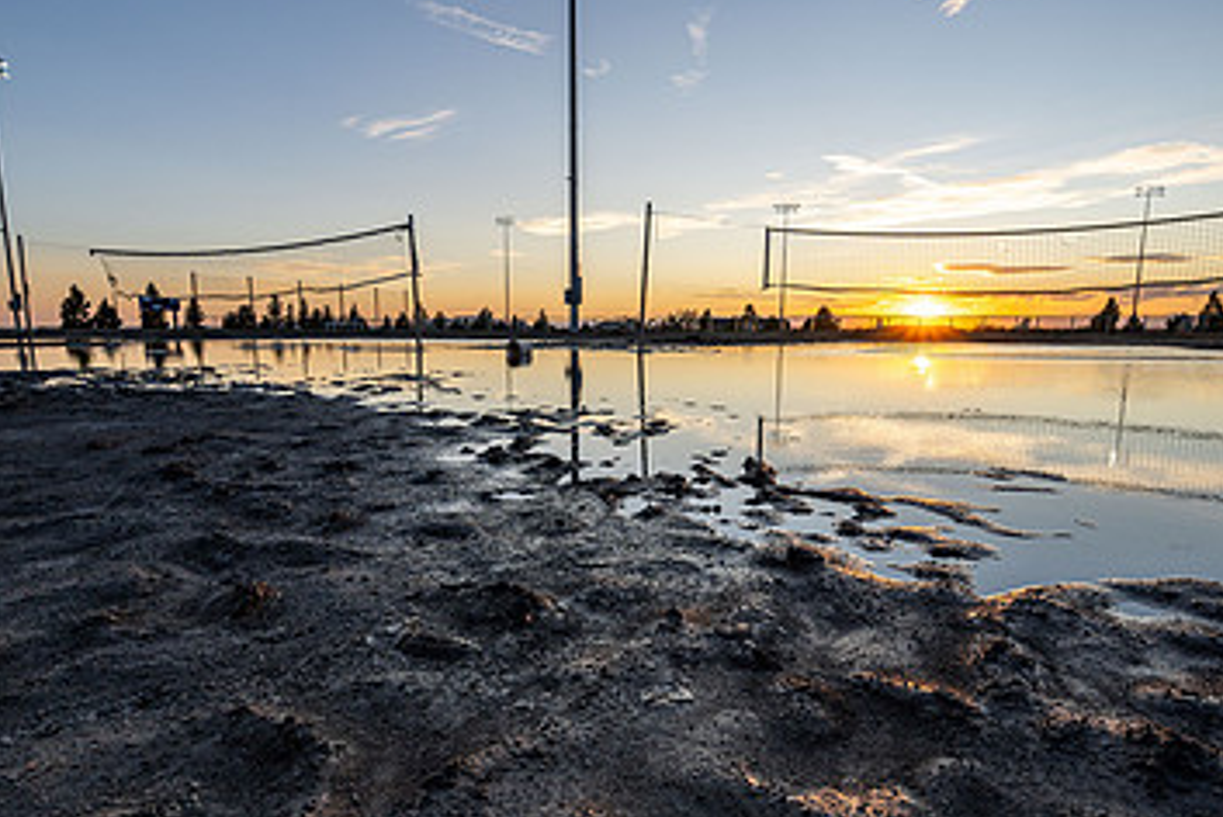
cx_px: 606
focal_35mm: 23
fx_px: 782
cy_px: 476
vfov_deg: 54.9
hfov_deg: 76.0
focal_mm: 14
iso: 100
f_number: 8
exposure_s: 1/160
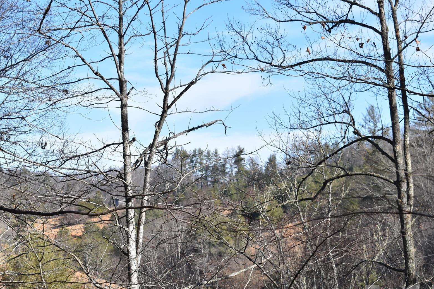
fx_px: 1310
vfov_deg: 12.6
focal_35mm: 109
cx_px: 168
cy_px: 149
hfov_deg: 18.8
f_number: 10
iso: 200
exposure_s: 1/400
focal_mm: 55
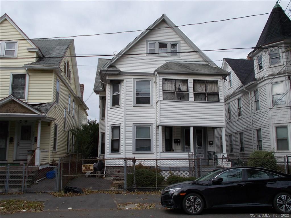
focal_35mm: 34
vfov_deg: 41.8
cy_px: 109
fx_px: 286
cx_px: 146
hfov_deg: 54.0
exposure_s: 1/500
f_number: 3.6
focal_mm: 6
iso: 80
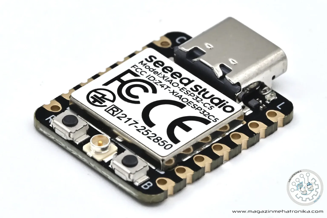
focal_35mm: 105
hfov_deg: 19.4
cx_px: 164
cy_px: 109
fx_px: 954
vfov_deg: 13.1
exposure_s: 1/60
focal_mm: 105
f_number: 22
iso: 1600
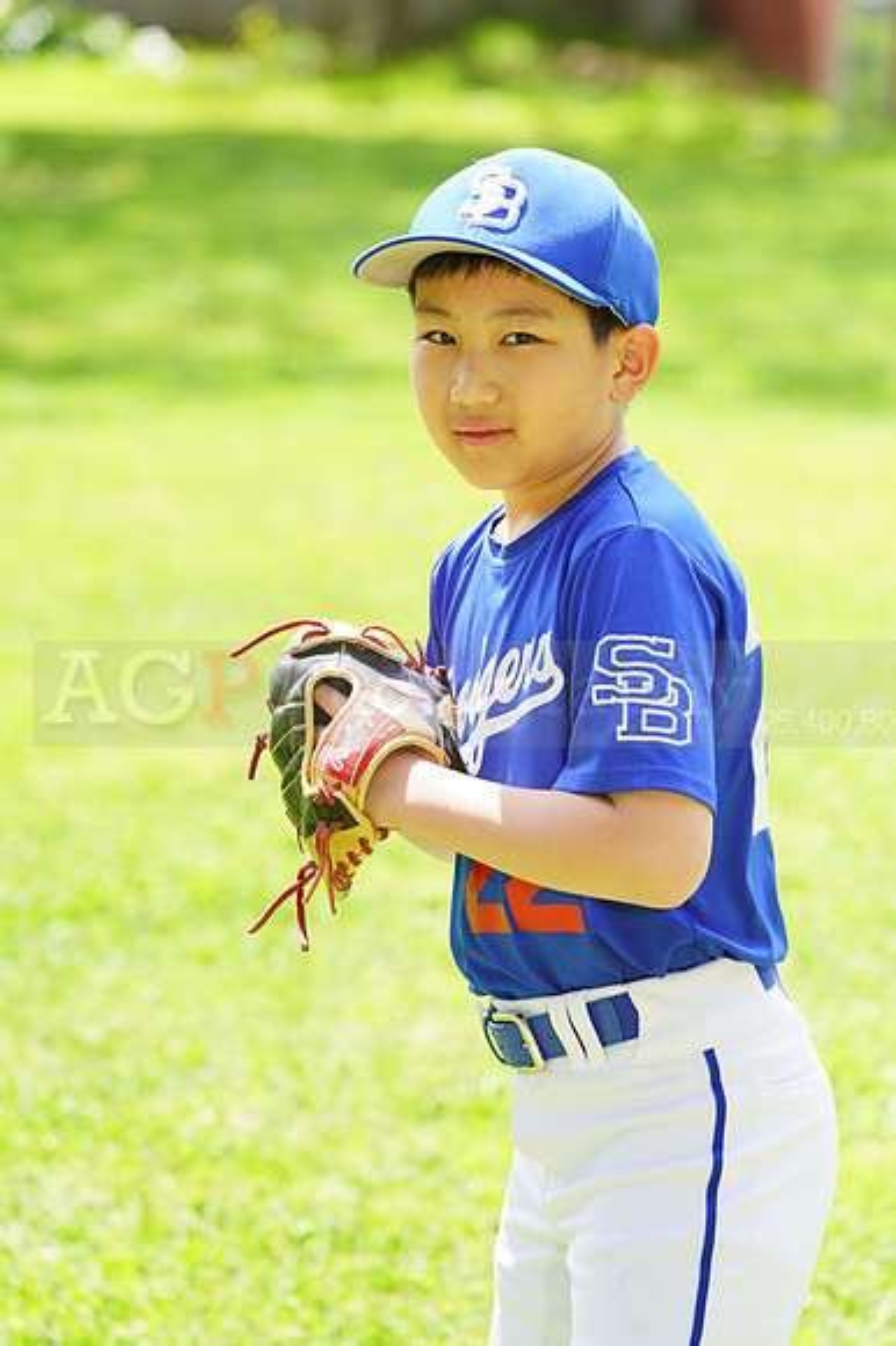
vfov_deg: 9.7
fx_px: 7924
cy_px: 673
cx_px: 448
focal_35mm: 212
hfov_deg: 6.5
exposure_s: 1/200
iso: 200
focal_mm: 212
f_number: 6.3
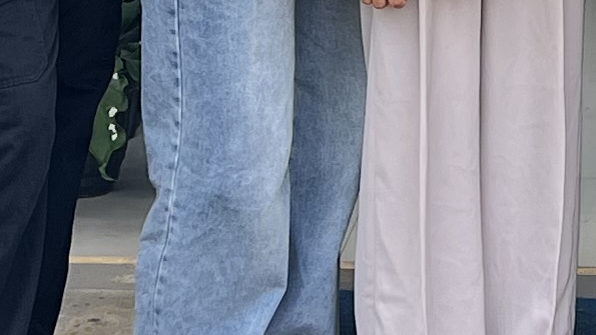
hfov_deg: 11.0
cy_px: -638
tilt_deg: +3.2
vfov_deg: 5.9
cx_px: 705
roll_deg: -1.6
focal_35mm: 192
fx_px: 3035
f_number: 1.5
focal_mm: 5.7
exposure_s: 1/484
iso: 50
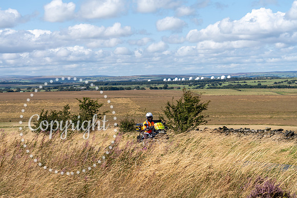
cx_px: 148
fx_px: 594
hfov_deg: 28.1
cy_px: 99
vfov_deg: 18.9
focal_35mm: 72
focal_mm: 72
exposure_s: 1/800
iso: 100
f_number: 5.6
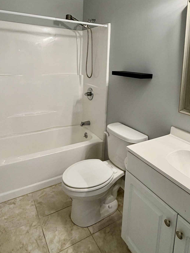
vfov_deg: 69.7
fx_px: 176
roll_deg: -0.1
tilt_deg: -7.3
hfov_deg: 56.8
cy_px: 85
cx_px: 92
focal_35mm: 24
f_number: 2.2
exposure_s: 1/120
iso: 160
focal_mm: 2.22
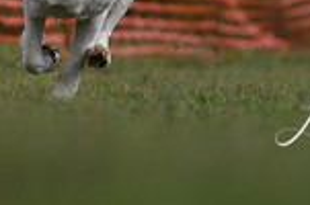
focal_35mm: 1156
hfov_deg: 1.8
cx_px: -33
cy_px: -175
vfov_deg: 1.2
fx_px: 9933
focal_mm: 200
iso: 200
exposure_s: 1/1600
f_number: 3.5
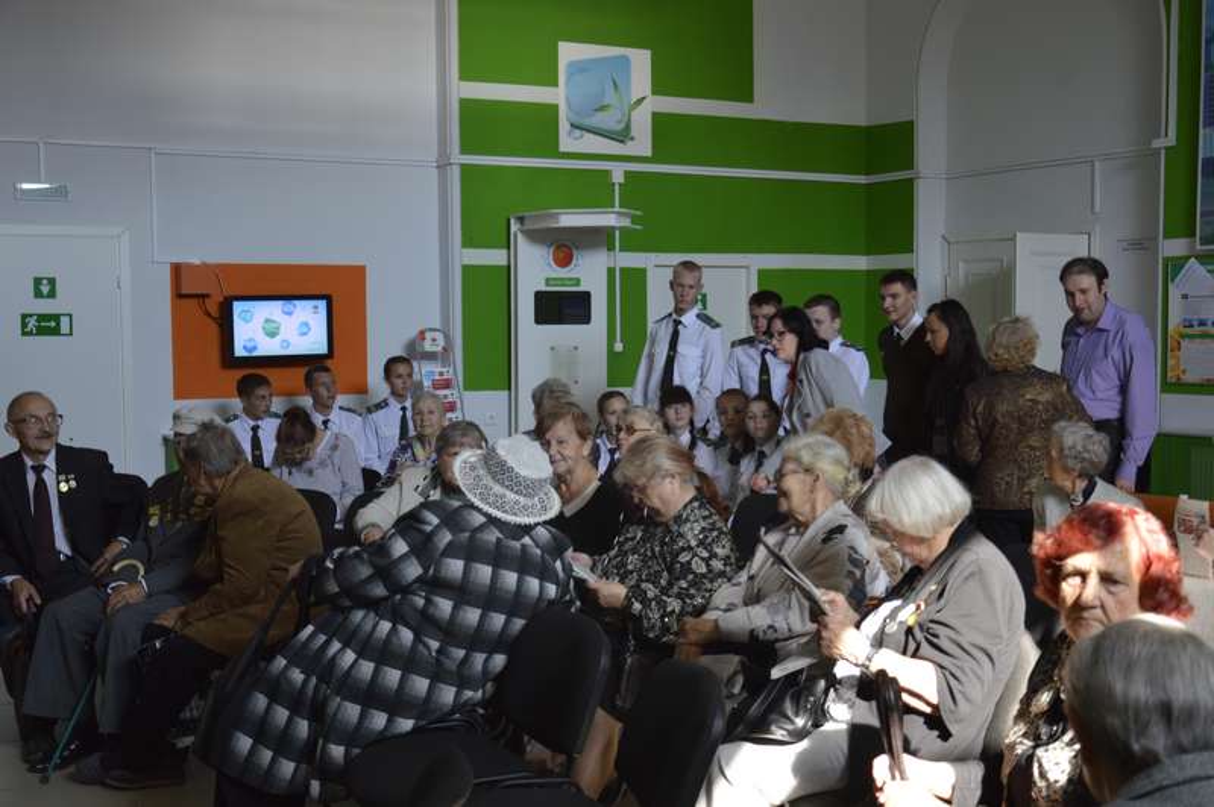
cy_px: 404
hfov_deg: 43.6
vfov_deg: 29.8
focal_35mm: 45
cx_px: 607
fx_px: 1516
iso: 400
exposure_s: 1/100
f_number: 5
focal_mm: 30
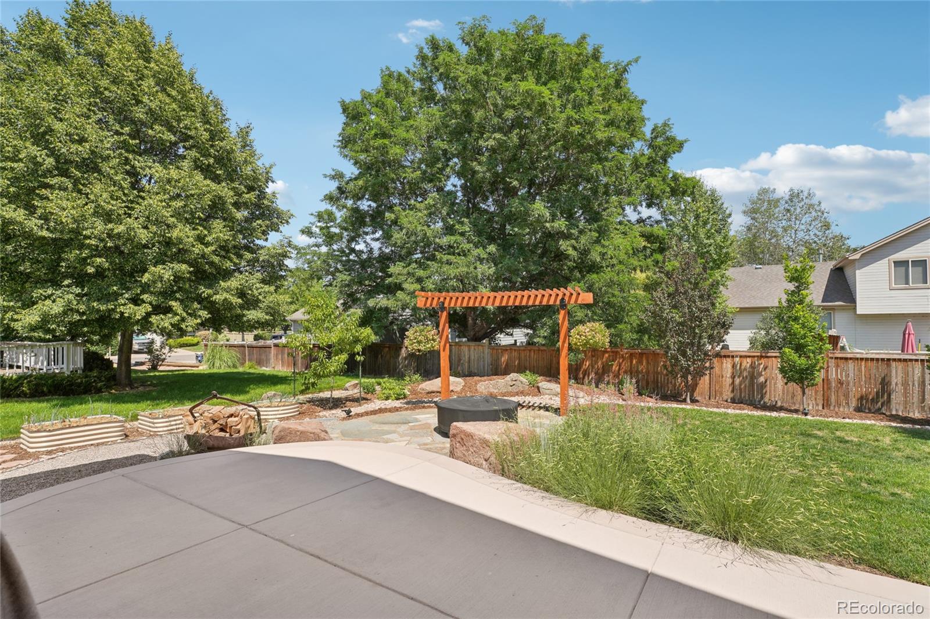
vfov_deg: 72.0
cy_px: 310
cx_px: 465
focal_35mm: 16
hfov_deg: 95.0
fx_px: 426
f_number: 8
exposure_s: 1/350
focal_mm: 11
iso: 100
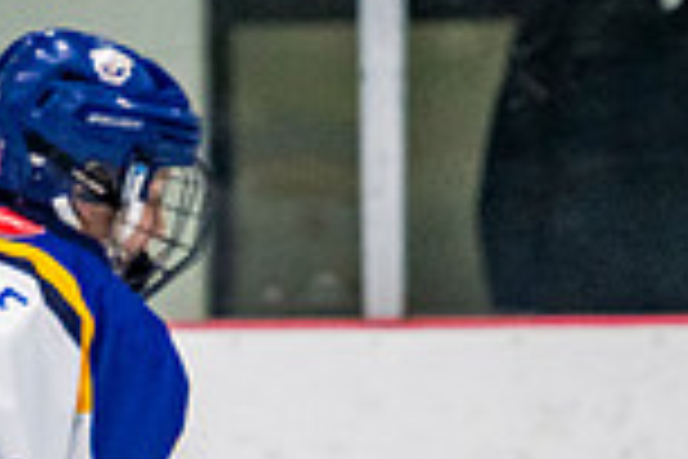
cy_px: 638
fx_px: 19817
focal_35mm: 1037
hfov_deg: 2.0
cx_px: -220
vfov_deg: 1.3
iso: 2000
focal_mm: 170
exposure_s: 1/640
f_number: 3.2
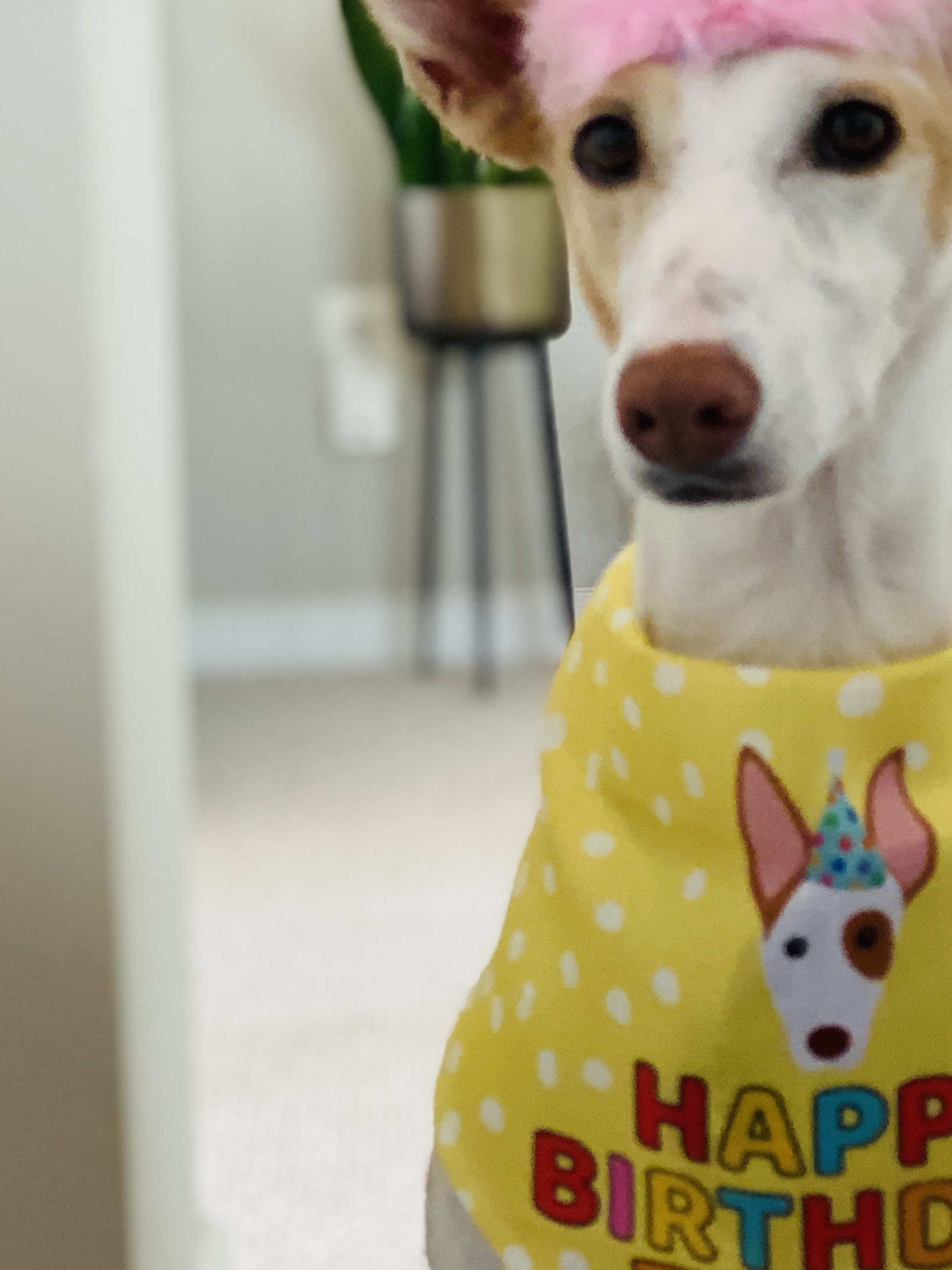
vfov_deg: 20.2
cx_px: 744
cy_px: 563
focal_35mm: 97
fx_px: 3557
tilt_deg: -7.6
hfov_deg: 15.2
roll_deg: +0.1
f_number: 2
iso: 250
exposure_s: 1/103
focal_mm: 6
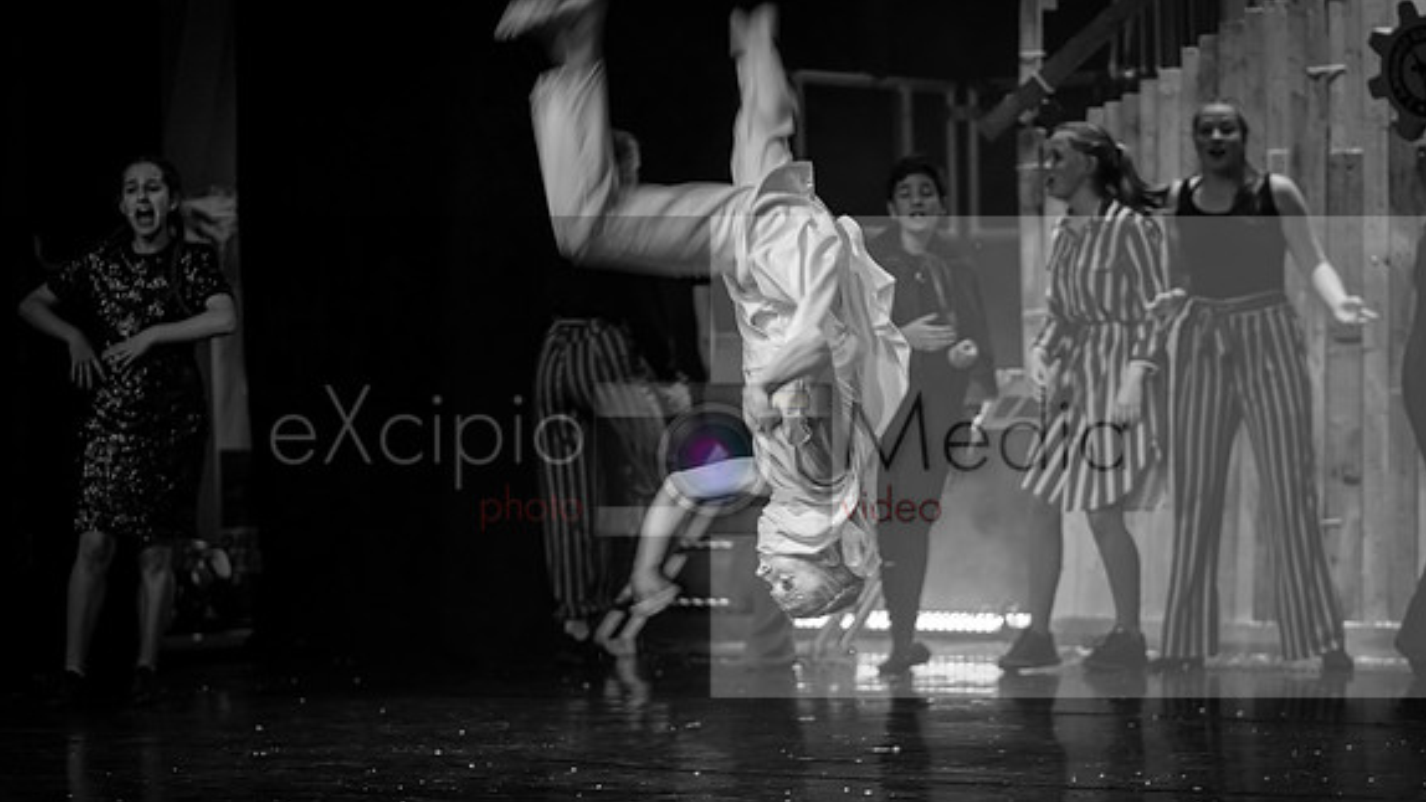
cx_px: 794
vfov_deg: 9.9
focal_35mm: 123
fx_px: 4651
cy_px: 461
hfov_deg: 17.4
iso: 1250
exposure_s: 1/125
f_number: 2.8
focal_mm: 103
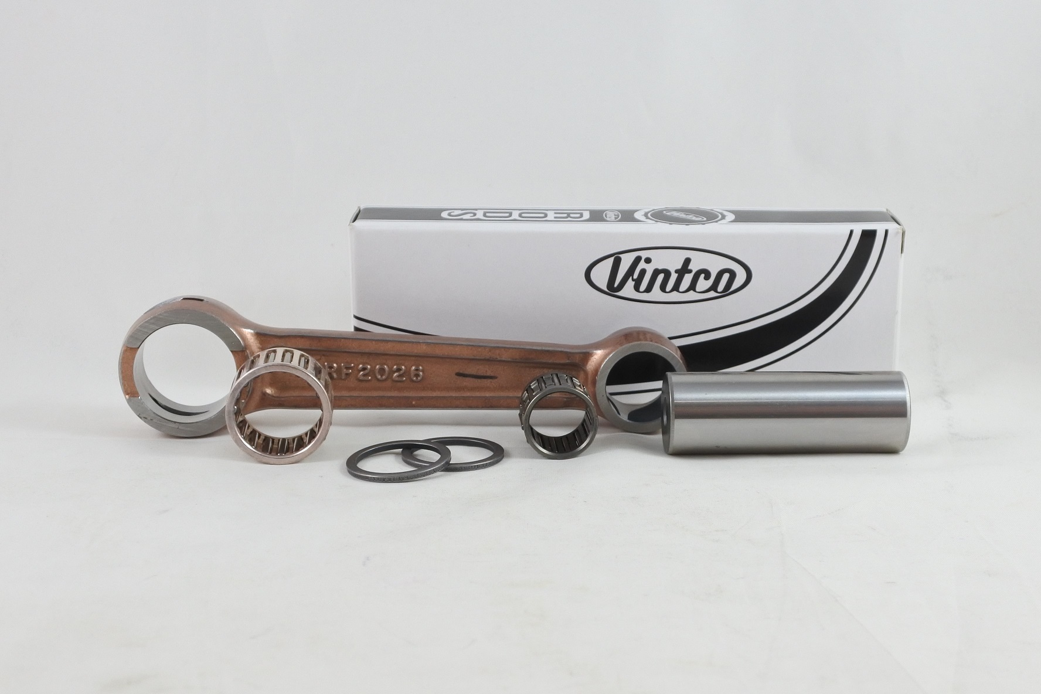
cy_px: 347
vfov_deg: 34.2
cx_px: 520
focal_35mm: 39
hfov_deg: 49.6
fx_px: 1128
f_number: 4.2
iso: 400
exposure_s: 1/125
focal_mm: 14.7
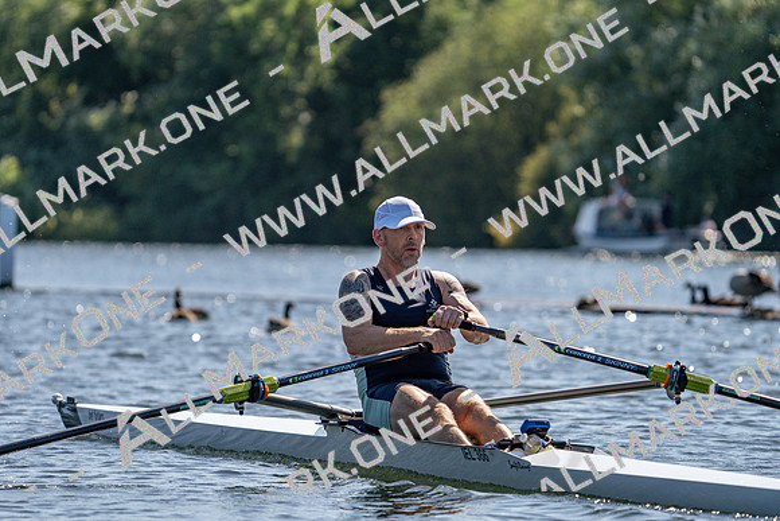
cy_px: 260
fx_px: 6696
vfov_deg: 4.5
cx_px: 390
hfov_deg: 6.7
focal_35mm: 309
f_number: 6.3
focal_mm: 309
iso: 250
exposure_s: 1/2000
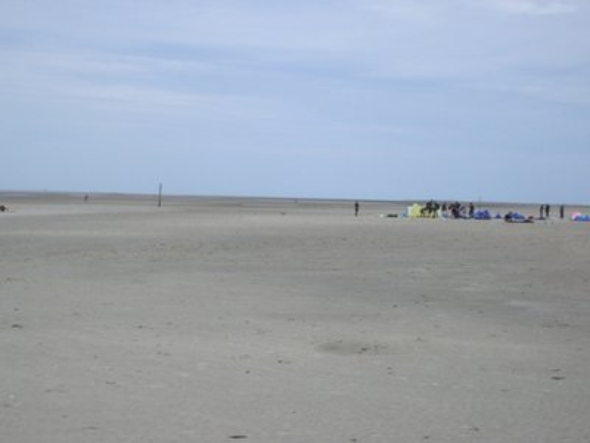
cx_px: 295
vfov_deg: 19.9
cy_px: 222
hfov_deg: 26.3
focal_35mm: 74
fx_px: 1261
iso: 80
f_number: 6.2
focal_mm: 12.2
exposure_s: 1/400
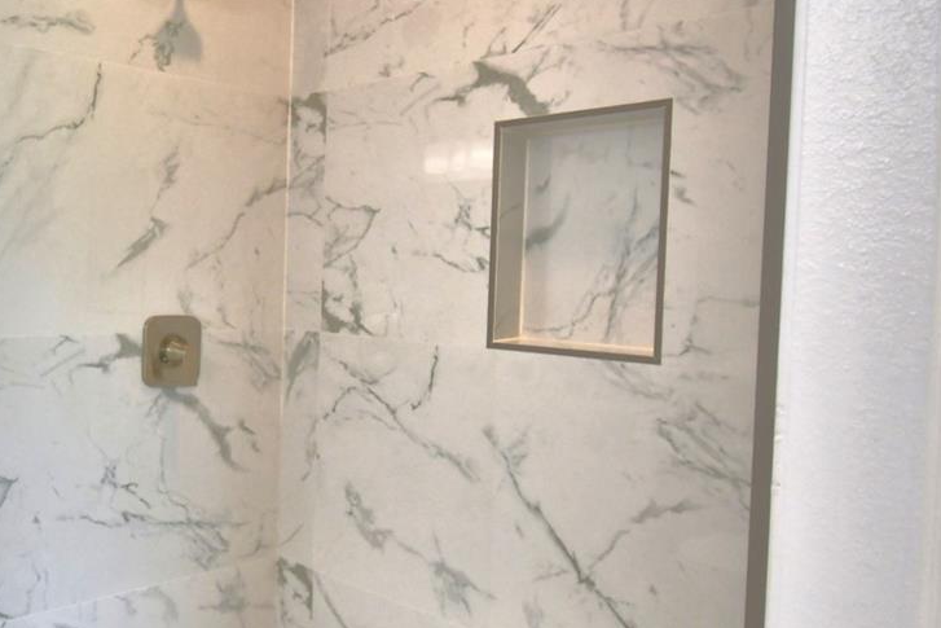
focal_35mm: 33
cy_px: 308
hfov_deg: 53.7
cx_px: 201
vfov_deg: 40.0
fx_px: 863
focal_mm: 10
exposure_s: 1/125
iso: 320
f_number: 4.5
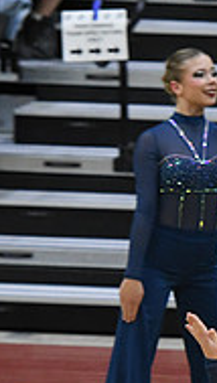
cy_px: 382
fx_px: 6596
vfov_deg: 3.3
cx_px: 570
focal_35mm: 648
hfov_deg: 1.9
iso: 4000
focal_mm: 135
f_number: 3.5
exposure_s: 1/400
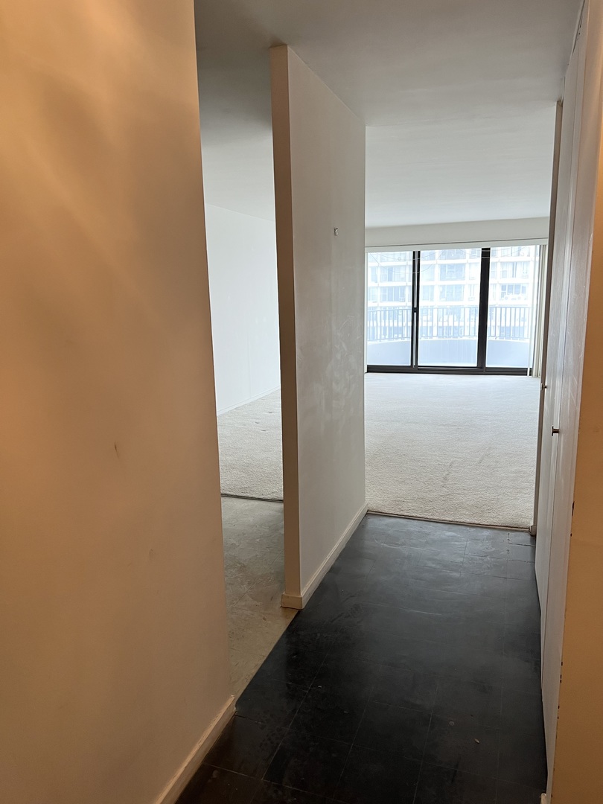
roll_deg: +0.7
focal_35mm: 26
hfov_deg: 53.1
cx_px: 302
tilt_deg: -10.7
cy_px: 402
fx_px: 604
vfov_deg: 67.3
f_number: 1.5
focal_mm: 5.7
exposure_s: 1/60
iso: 80
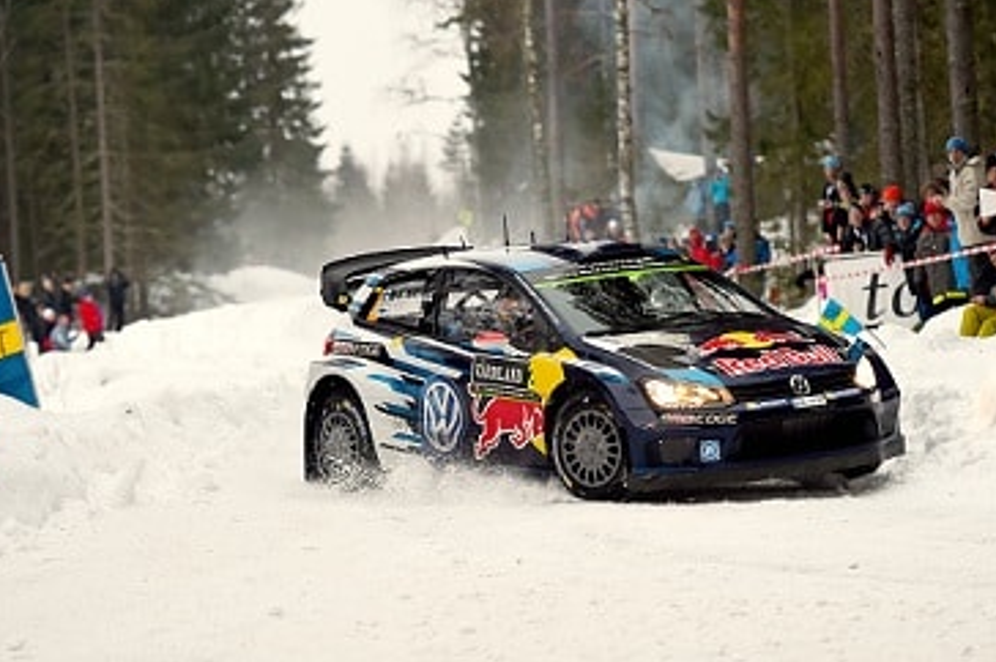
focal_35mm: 163
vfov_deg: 8.4
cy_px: 276
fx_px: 4506
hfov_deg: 12.6
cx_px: 487
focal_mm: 135
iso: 1000
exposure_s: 1/640
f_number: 3.2
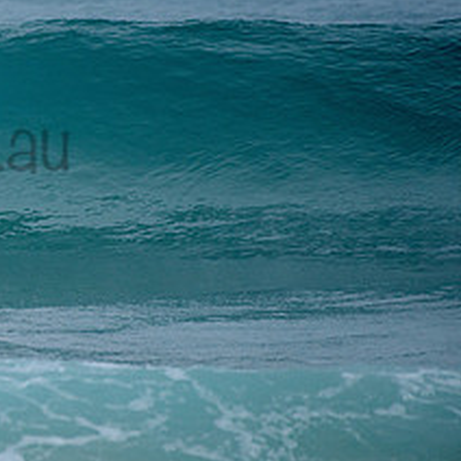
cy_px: 121
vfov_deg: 1.5
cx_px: -161
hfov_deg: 1.5
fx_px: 17523
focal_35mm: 1163
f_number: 5.6
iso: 500
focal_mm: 500
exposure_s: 1/2000
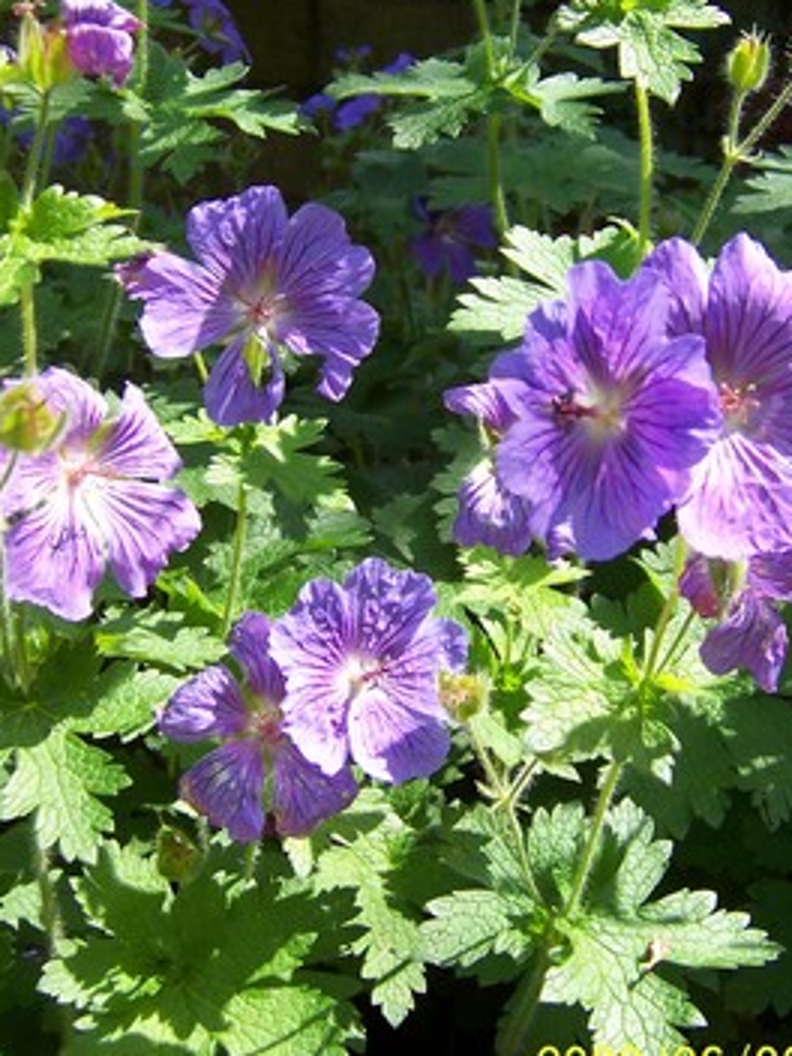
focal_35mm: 45
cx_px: 417
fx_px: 1373
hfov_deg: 32.2
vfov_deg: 42.1
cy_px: 498
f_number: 3.4
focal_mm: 5.6
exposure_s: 1/350
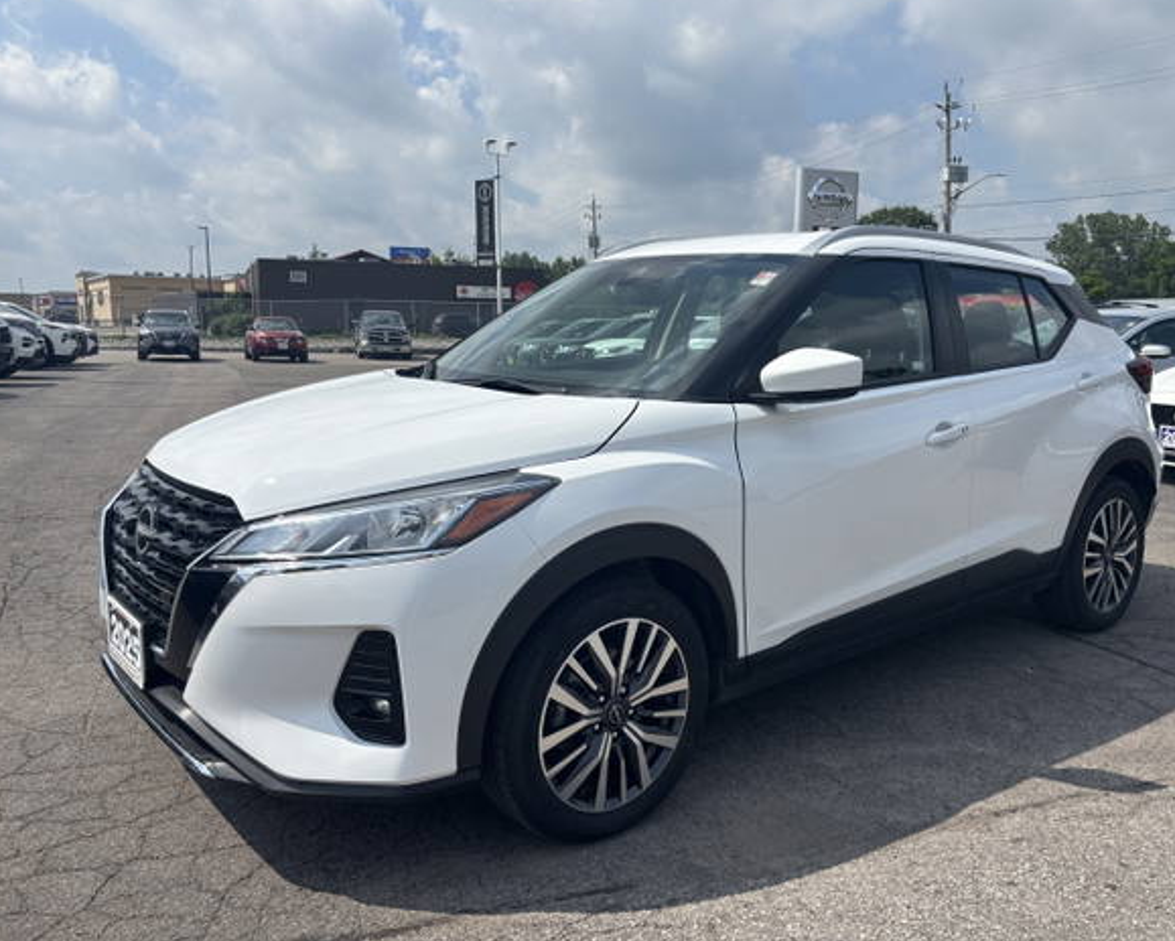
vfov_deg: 51.6
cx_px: 626
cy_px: 456
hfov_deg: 62.1
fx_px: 974
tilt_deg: -8.6
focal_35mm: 28
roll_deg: -0.6
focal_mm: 5.96
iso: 50
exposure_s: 1/5952
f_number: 1.6
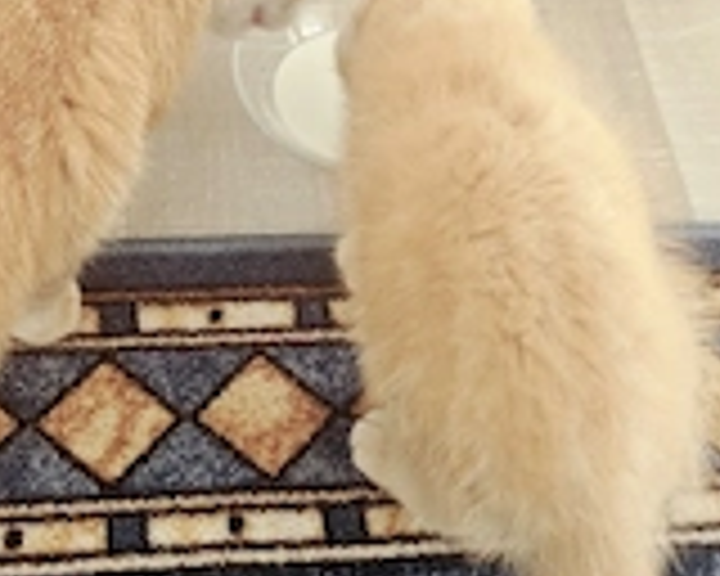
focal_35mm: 56
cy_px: 310
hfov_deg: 33.4
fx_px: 1193
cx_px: 270
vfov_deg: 27.1
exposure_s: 1/100
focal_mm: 5.4
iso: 200
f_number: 1.8
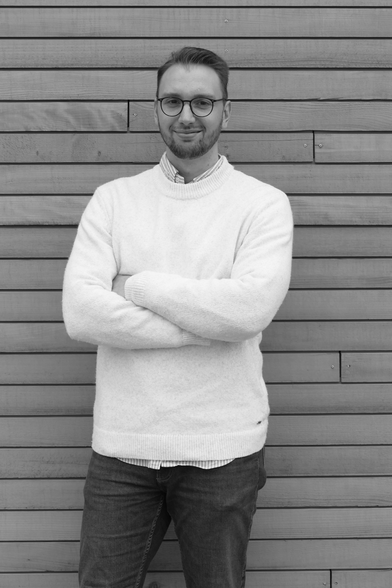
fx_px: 1323
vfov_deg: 25.1
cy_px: 294
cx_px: 196
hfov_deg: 16.9
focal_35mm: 81
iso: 125
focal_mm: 29.59
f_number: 3.7
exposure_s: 1/200
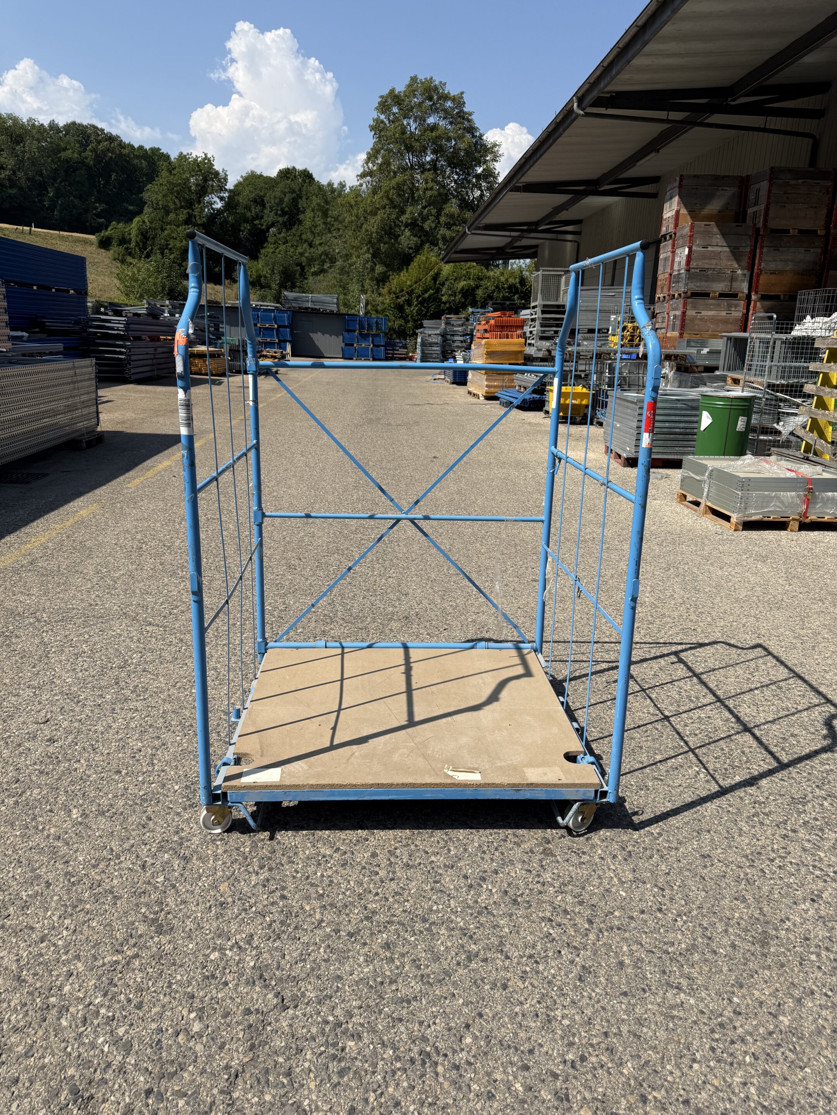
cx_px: 418
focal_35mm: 24
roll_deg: -3.7
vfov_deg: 71.6
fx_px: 774
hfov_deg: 56.8
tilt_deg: -16.2
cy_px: 558
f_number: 1.78
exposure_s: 1/5319
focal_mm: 6.76
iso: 80
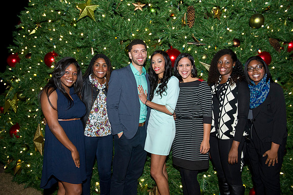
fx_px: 260
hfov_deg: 58.7
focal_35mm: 32
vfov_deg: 41.1
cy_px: 98
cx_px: 146
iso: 3200
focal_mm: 32
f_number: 4
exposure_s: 1/100
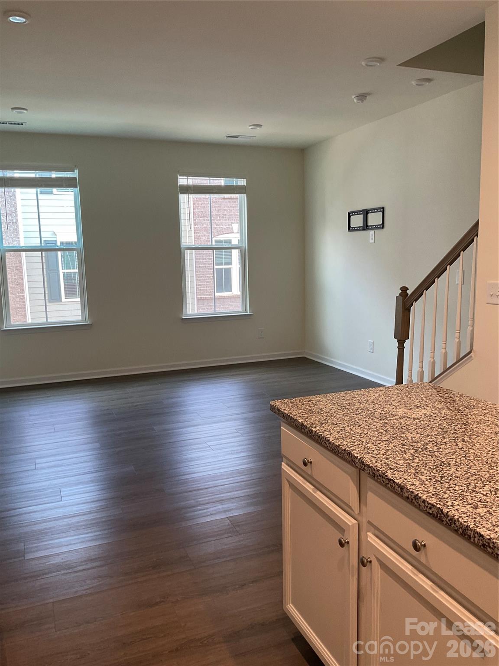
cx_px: 250
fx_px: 557
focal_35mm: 29
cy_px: 333
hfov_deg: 48.2
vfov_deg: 61.7
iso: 50
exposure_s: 1/60
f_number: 1.8
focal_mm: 3
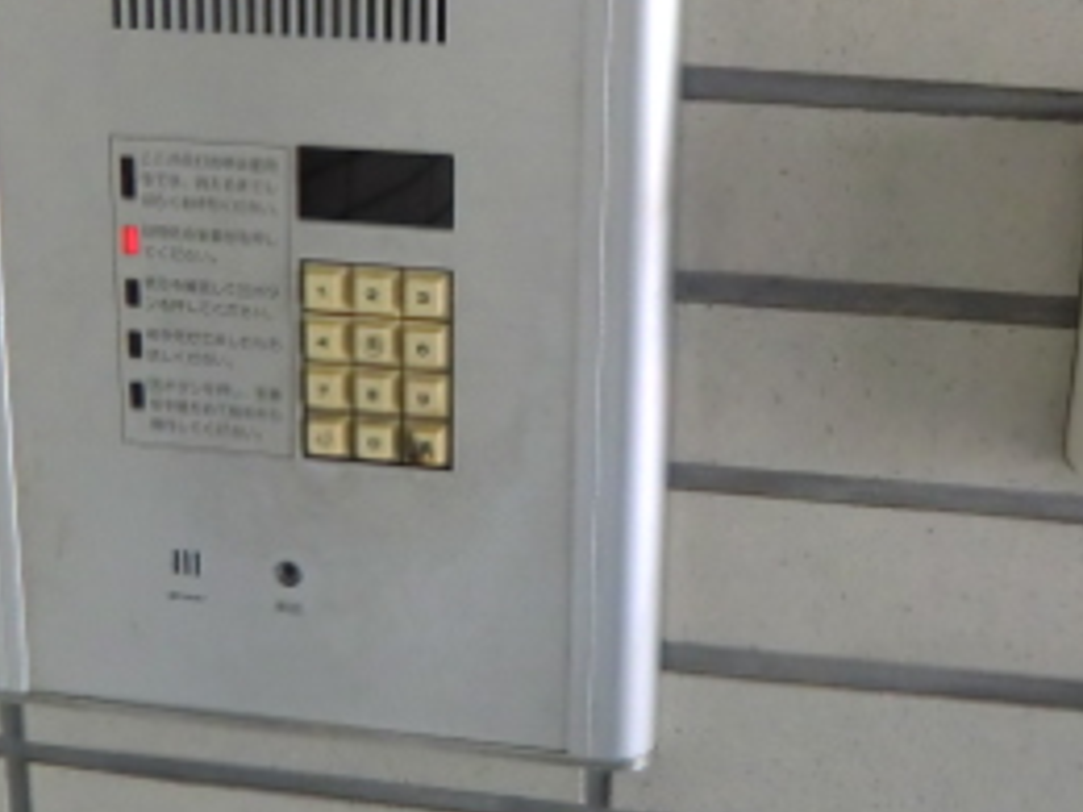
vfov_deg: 24.7
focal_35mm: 59
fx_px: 1846
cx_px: 646
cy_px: 304
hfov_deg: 32.6
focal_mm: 4.3
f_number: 3.2
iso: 320
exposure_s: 1/60
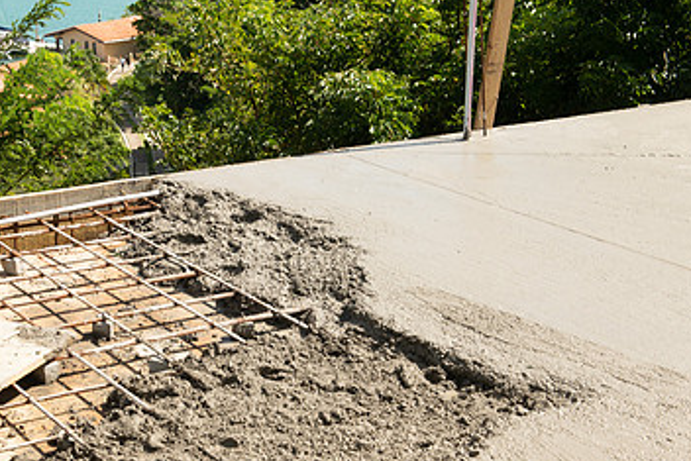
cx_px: 202
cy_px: 305
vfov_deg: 17.3
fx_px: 1517
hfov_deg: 25.5
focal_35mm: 79
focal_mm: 48
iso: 72
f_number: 13
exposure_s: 1/60
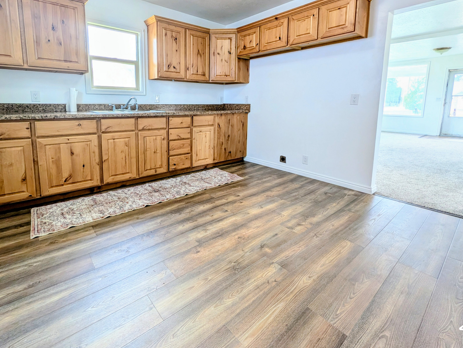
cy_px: 134
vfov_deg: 80.6
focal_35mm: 15
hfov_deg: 97.7
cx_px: 207
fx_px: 201
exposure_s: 1/120
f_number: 1.7
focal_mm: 2.02
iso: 62
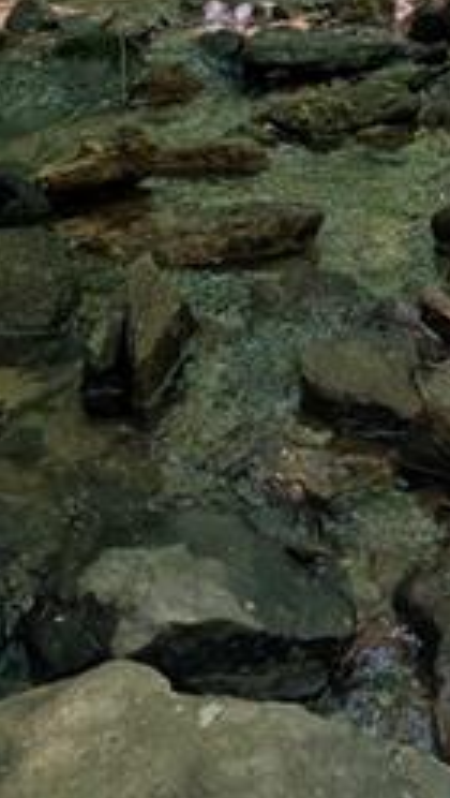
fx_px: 1142
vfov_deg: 31.7
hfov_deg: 22.0
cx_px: 360
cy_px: -177
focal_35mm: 54
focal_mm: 2.35
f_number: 2.2
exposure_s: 1/99.1
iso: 44
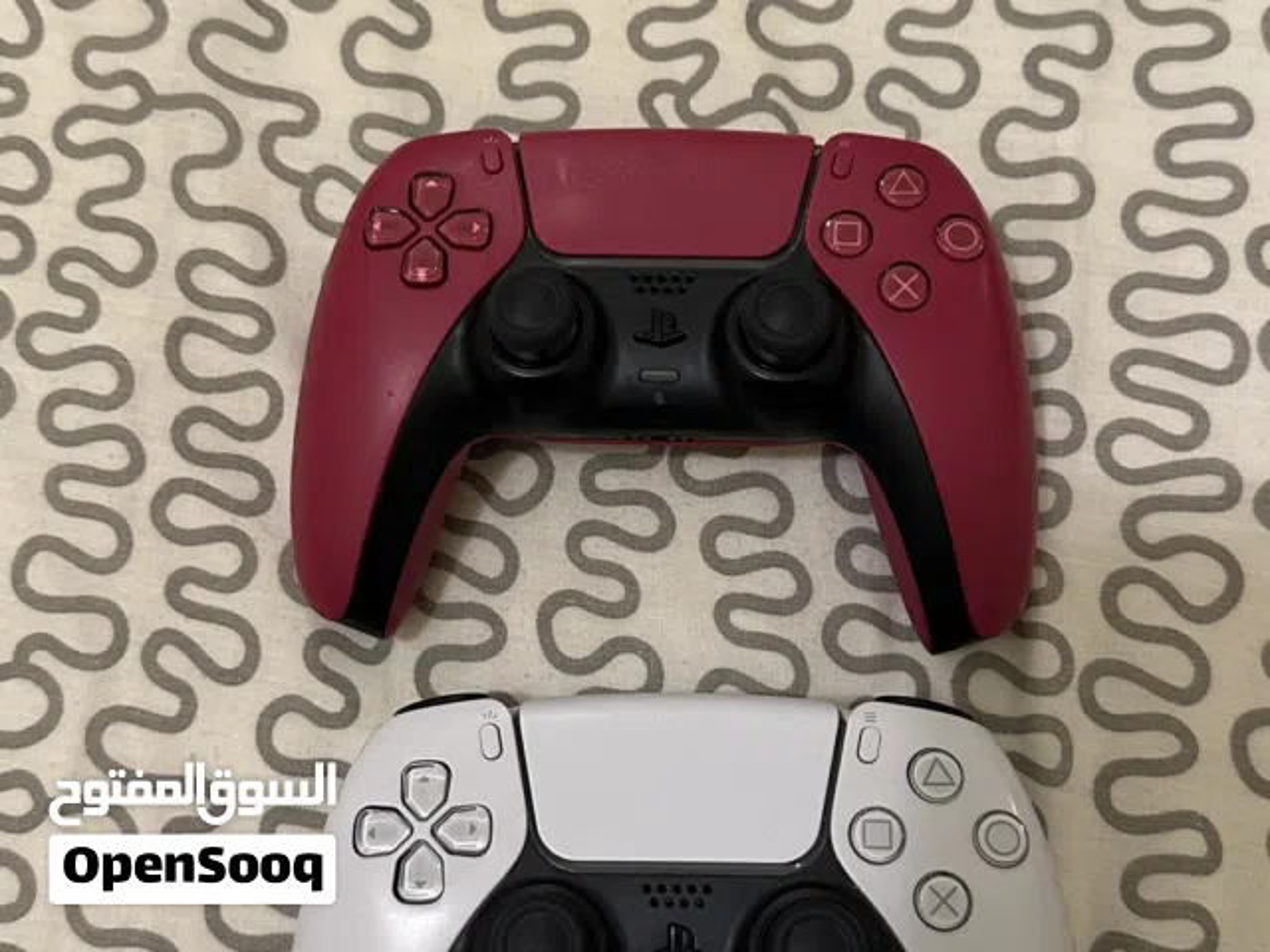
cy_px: 476
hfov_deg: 71.6
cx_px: 635
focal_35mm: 24
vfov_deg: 56.8
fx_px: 881
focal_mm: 6.86
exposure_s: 1/50
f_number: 1.78
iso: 320
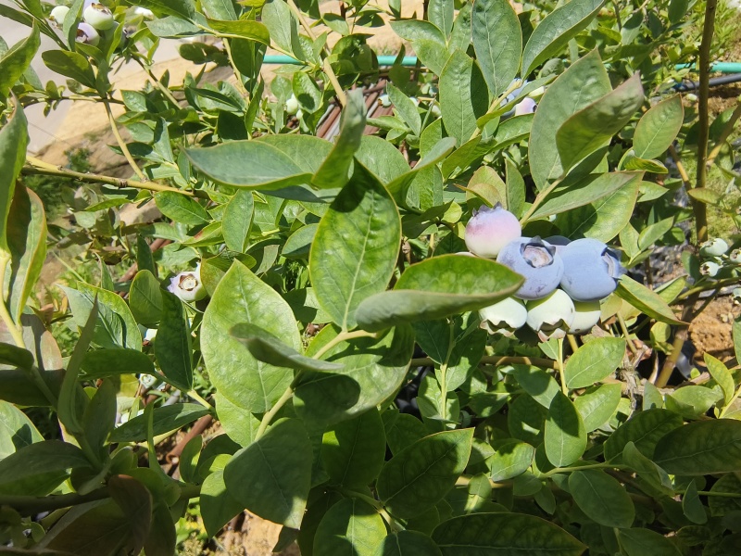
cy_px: 278
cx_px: 370
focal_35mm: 26
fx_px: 557
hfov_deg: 67.3
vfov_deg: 53.1
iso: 50
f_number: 2
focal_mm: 2.28
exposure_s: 1/1667
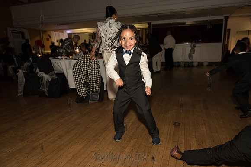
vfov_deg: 53.2
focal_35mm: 24
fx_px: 167
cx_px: 126
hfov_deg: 73.7
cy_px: 84
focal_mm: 24
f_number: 3.5
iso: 2000
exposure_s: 1/320
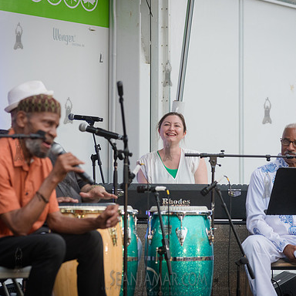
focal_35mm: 163
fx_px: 1577
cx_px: 167
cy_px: 148
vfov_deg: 10.7
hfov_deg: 10.7
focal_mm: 125
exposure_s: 1/400
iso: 1000
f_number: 4.5
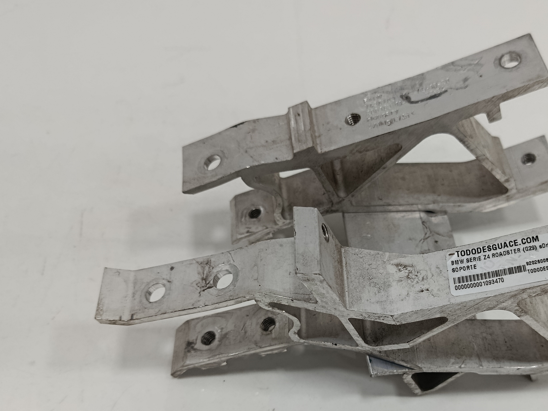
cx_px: 360
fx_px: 617
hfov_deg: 47.2
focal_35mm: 39
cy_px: 285
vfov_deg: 36.3
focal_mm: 5.24
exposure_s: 1/100
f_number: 1.7
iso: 759
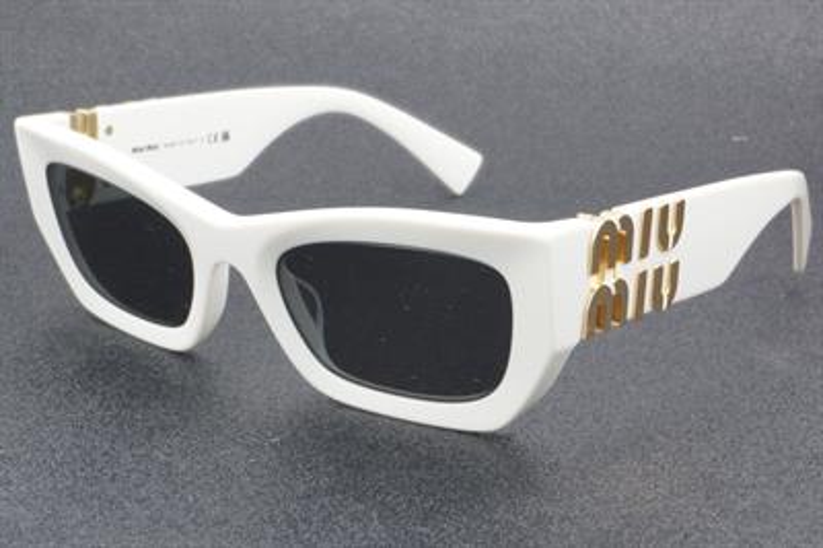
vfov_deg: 18.2
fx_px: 1713
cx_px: 412
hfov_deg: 27.0
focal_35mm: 75
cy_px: 274
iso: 100
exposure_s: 1.3
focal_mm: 50
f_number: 32
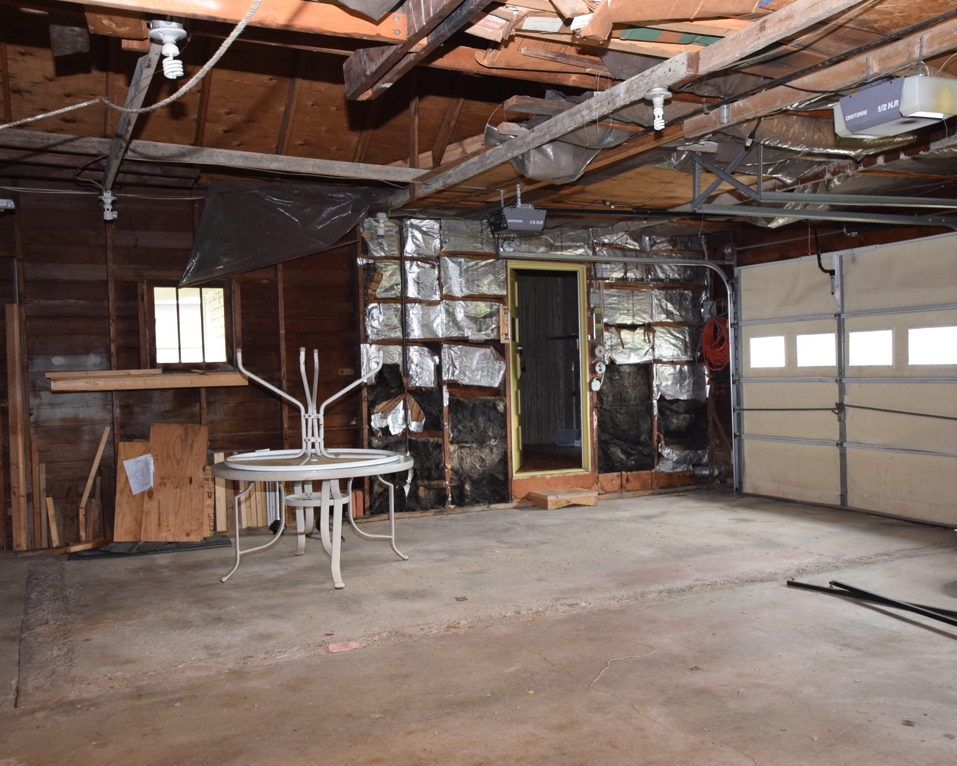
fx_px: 991
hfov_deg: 51.3
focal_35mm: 35
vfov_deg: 42.2
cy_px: 392
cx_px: 563
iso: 1600
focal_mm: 20
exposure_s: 1/60
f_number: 3.5
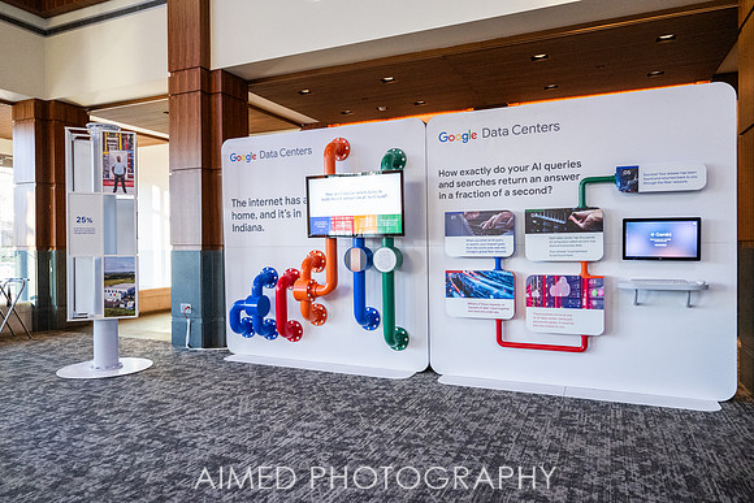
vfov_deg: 52.6
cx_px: 377
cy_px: 252
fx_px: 509
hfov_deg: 73.1
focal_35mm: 24
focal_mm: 24
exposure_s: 1/200
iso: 3200
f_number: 2.8
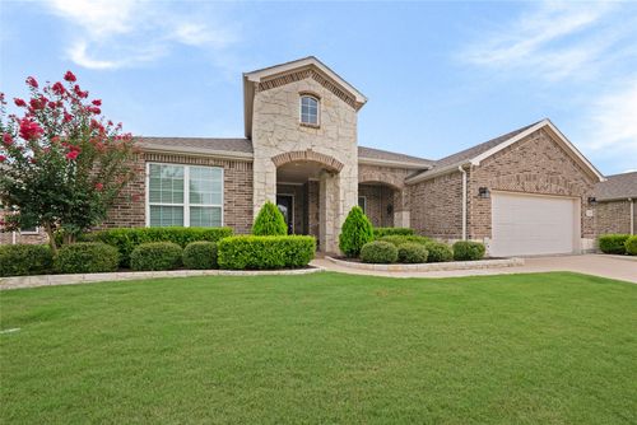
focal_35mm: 12
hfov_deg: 112.6
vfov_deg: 90.1
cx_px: 318
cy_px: 212
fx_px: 212
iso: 100
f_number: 9
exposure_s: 1/80
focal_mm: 12
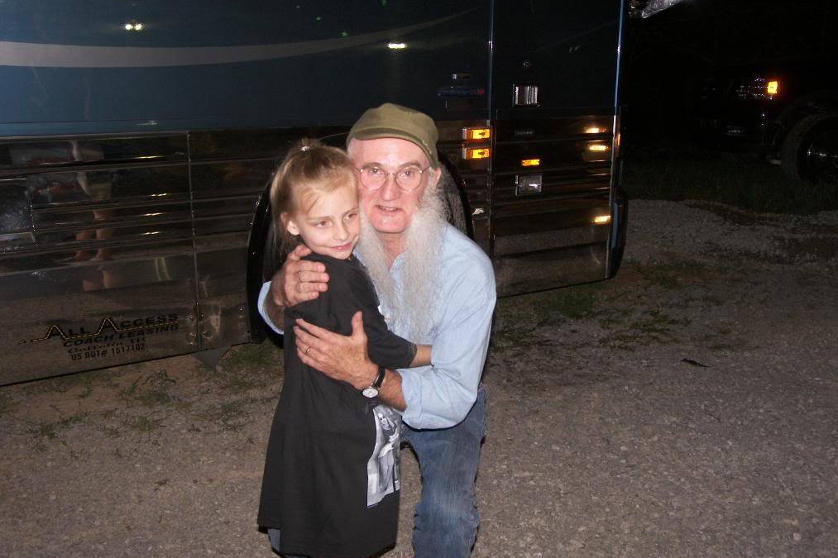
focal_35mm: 41
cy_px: 293
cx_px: 417
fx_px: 954
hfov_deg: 47.4
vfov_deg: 32.6
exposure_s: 1/40
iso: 100
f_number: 3.2
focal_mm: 8.2
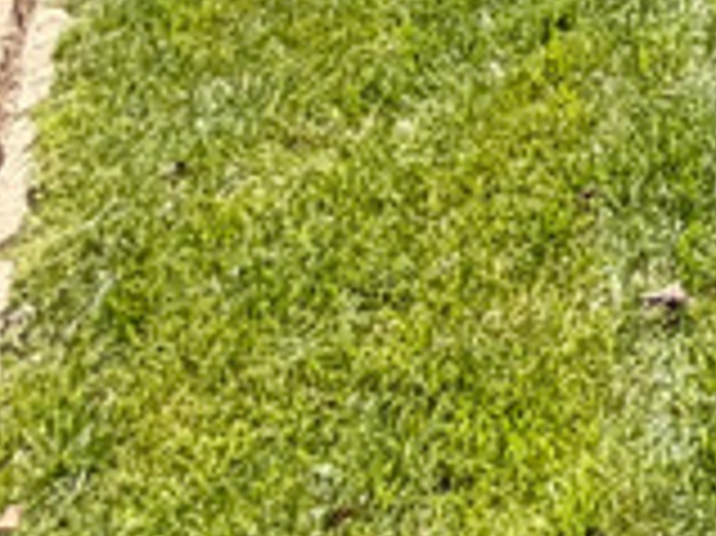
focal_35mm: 90
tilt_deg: -6.4
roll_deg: +0.3
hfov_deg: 11.3
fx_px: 1860
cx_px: 2184
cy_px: -928
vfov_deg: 11.7
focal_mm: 2.22
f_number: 2.2
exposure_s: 1/770
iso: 32
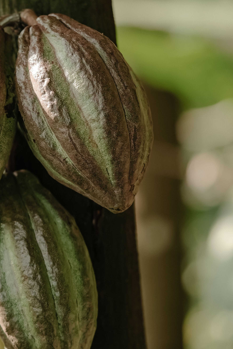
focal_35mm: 213
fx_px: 2068
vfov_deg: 9.7
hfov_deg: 6.4
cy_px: 115
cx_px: -18
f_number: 2.8
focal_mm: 90
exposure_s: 1/320
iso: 500
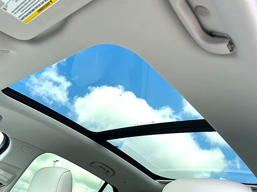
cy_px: 96
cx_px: 128
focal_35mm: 25
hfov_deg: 69.4
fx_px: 186
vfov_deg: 54.9
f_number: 1.78
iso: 80
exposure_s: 1/880
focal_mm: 6.86
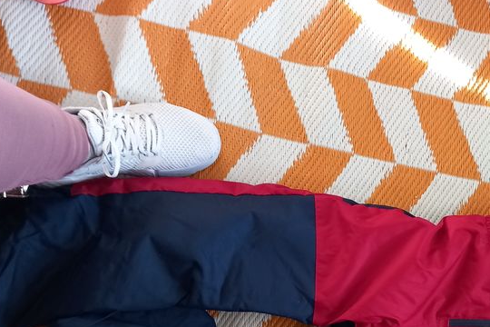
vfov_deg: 24.7
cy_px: 331
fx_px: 708
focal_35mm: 52
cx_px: 397
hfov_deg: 36.8
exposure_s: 1/50
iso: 250
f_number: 1.8
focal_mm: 4
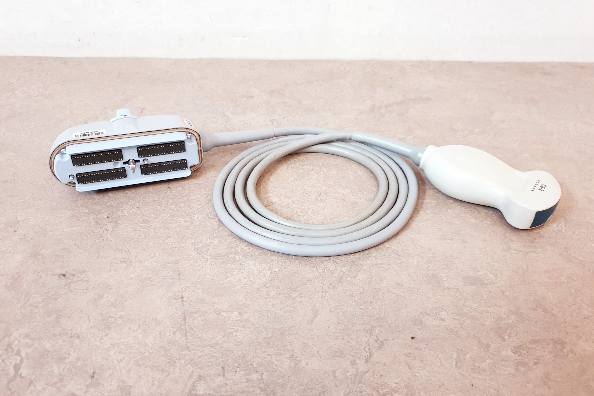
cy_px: 220
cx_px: 292
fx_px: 462
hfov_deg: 65.5
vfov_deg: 46.3
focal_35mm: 28
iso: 320
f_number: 1.5
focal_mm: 4.3
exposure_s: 1/50
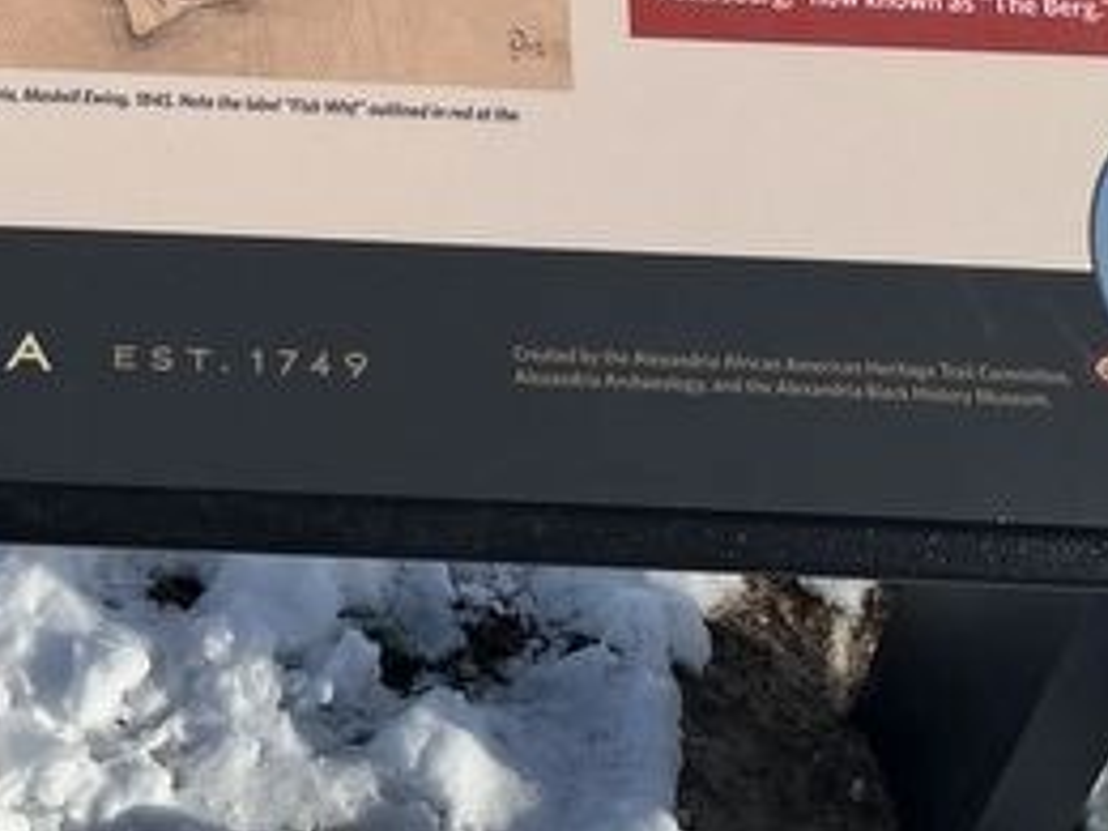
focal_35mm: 80
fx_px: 2561
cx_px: 64
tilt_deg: -39.1
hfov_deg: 23.6
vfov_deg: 16.6
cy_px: -443
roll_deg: -2.2
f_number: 1.6
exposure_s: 1/6897
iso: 50
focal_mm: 5.1
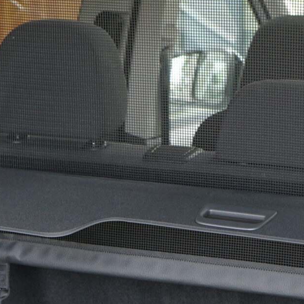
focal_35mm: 147
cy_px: 319
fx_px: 1461
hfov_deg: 11.9
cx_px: 158
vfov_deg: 11.7
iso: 400
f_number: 4.5
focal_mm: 42
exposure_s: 1/60
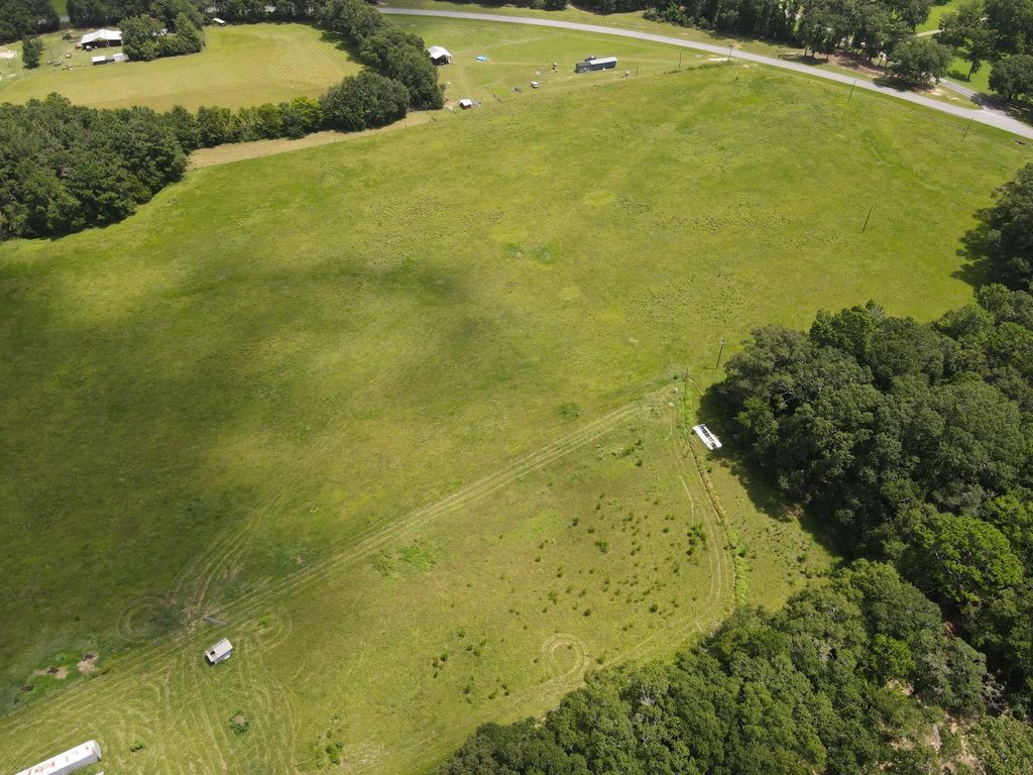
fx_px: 716
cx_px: 516
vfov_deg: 56.8
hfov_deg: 71.6
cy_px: 388
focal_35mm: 24
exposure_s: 1/400
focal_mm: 4.5
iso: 100
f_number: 2.8
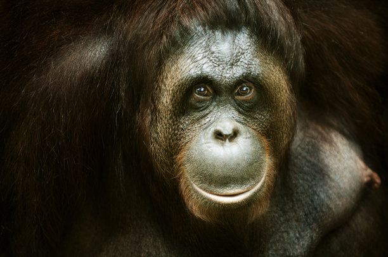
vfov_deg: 4.6
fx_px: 3228
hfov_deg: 6.9
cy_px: 128
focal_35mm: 300
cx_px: 194
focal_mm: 200
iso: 200
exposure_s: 1/200
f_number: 3.2
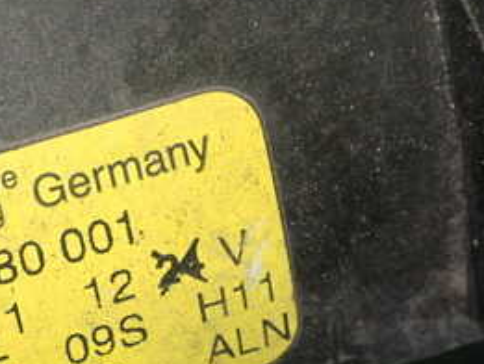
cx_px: 106
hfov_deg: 17.0
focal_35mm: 115
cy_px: 286
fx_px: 1609
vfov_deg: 12.8
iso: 320
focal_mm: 9.01
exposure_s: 1/50
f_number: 3.2
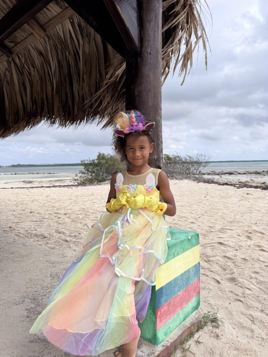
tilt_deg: -4.0
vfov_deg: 71.6
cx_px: 134
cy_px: 178
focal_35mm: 24
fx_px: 248
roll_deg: +0.8
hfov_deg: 56.8
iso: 80
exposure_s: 1/3597
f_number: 1.78
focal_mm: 6.76
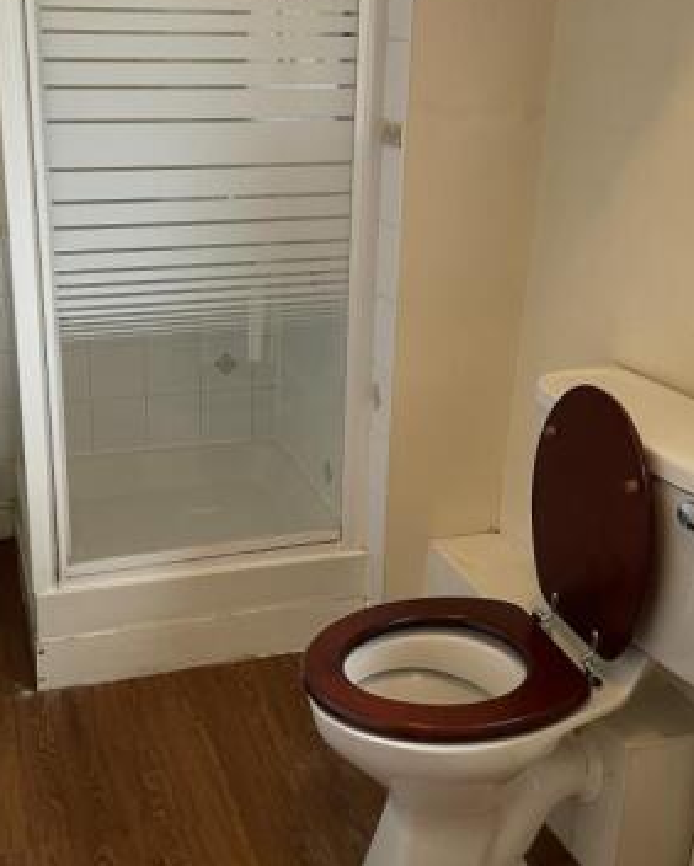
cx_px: 279
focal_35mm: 42
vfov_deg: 43.7
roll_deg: -0.2
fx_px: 1077
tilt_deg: -18.7
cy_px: 383
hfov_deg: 35.6
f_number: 1.6
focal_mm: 4.2
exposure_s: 1/50
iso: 125
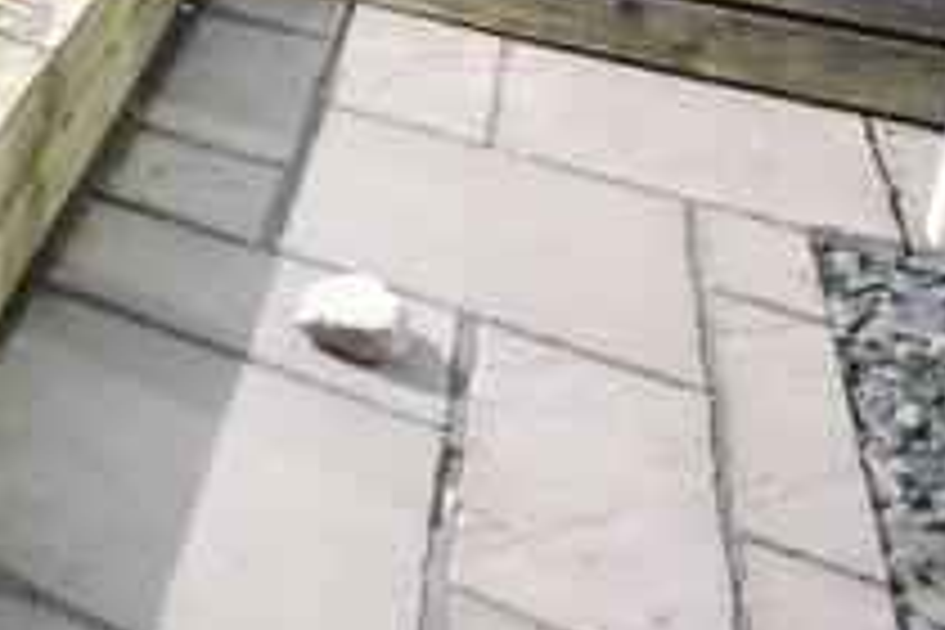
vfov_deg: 21.9
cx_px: -439
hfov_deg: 27.7
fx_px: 1353
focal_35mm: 52
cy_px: -308
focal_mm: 11
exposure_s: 1/320
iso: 200
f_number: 9
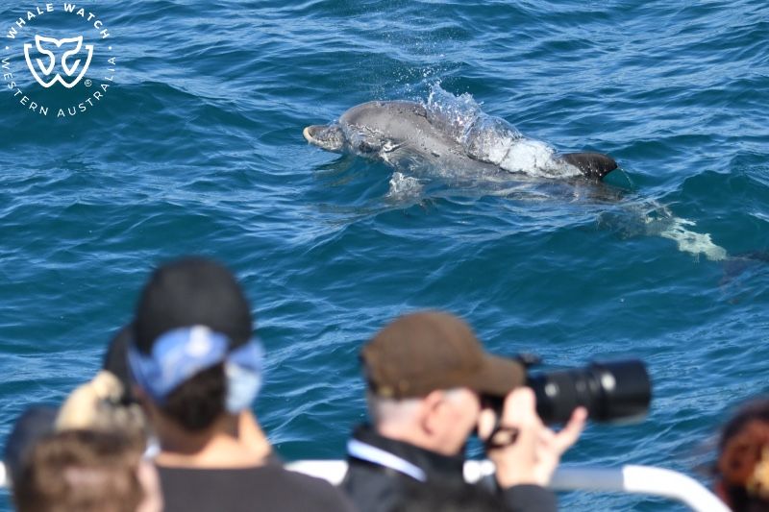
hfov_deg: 11.1
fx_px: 3951
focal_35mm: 185
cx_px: 384
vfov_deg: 7.4
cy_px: 256
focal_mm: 185
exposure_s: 1/8000
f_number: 5.3
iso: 1400
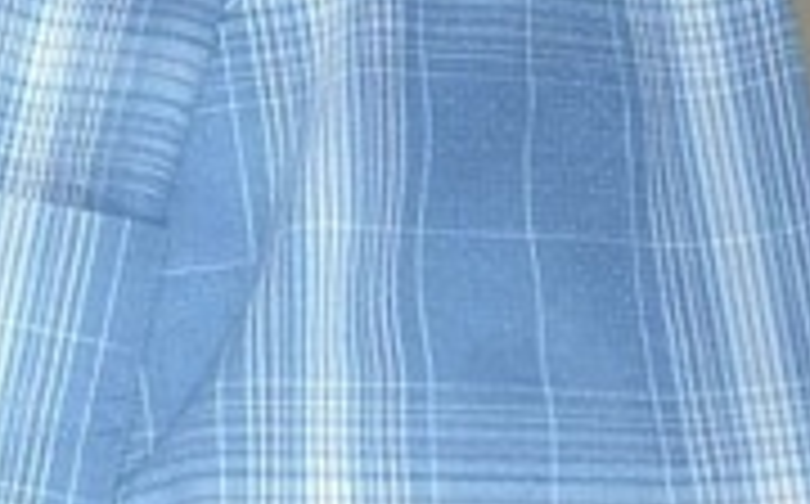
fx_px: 14838
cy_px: -502
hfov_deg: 3.1
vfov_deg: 1.9
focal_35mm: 673
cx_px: -1368
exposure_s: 1/125
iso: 250
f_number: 6.3
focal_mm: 66
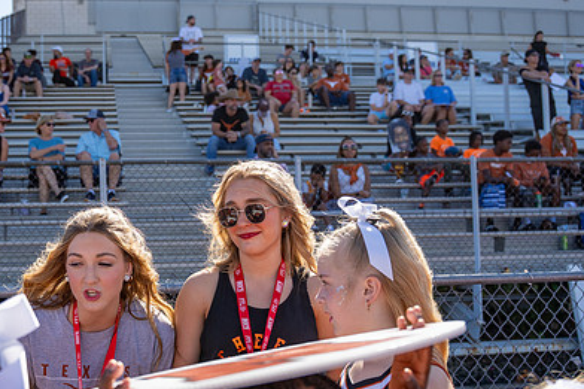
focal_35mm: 50
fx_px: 811
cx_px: 192
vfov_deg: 27.0
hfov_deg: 39.1
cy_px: 212
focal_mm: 24
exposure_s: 1/1000
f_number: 2.8
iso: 100
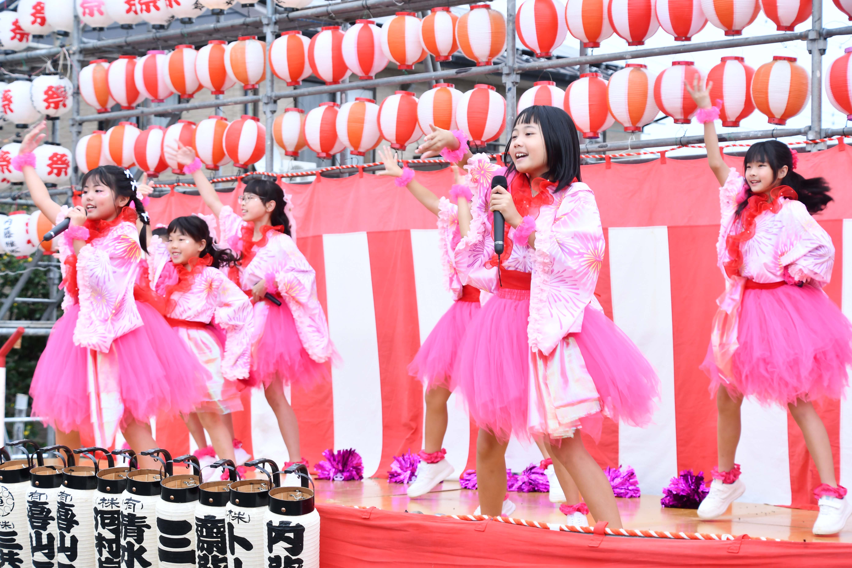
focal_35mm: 78
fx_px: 1846
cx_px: 426
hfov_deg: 26.0
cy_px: 284
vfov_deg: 17.5
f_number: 6.3
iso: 250
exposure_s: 1/250
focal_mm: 52
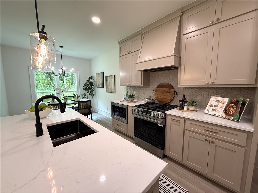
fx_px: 104
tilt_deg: -5.8
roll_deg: +0.0
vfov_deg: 85.7
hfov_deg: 102.1
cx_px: 129
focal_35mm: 14
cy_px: 96
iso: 160
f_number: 2.2
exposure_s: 1/120
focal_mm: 2.22
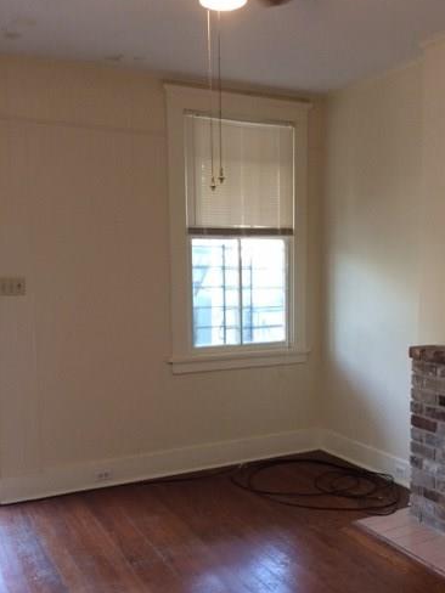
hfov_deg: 37.4
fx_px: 651
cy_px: 341
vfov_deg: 48.8
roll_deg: +1.1
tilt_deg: -14.1
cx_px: 289
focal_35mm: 38
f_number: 2.2
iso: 50
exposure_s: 1/30
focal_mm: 4.15
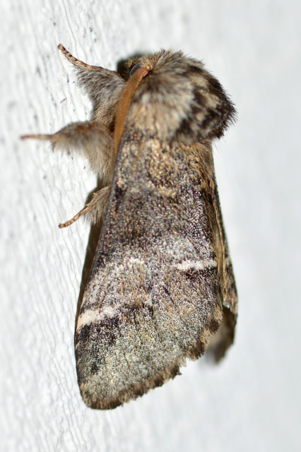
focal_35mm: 150
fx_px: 1883
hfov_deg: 9.1
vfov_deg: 13.7
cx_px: 150
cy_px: 226
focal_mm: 100
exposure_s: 1/200
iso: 100
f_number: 11
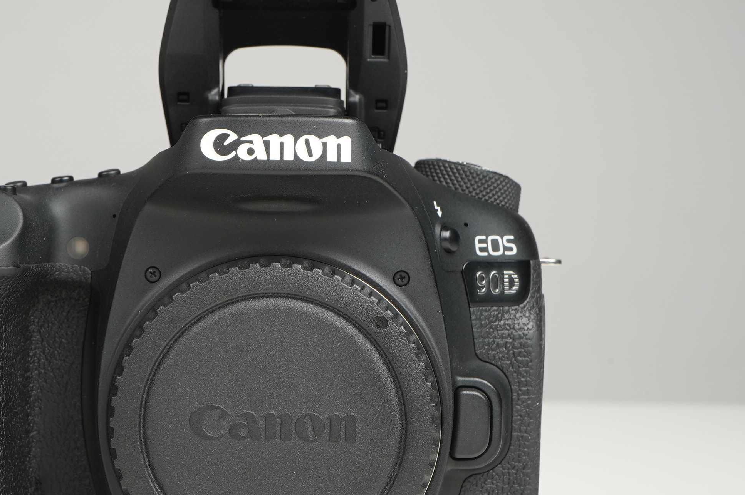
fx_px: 1737
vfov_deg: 16.2
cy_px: 268
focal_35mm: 84
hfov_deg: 24.1
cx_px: 246
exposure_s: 1/160
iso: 160
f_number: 14
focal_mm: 54
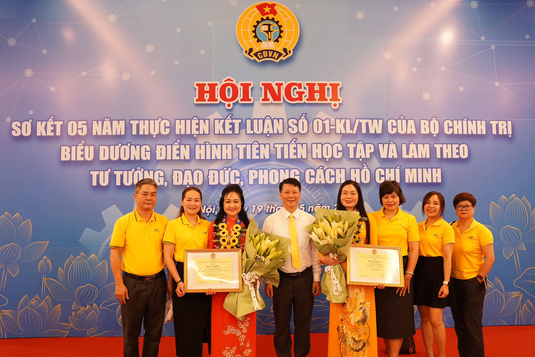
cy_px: 178
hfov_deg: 59.2
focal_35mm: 32
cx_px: 268
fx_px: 471
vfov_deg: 41.5
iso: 1600
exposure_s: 1/50
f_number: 4
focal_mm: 31.7
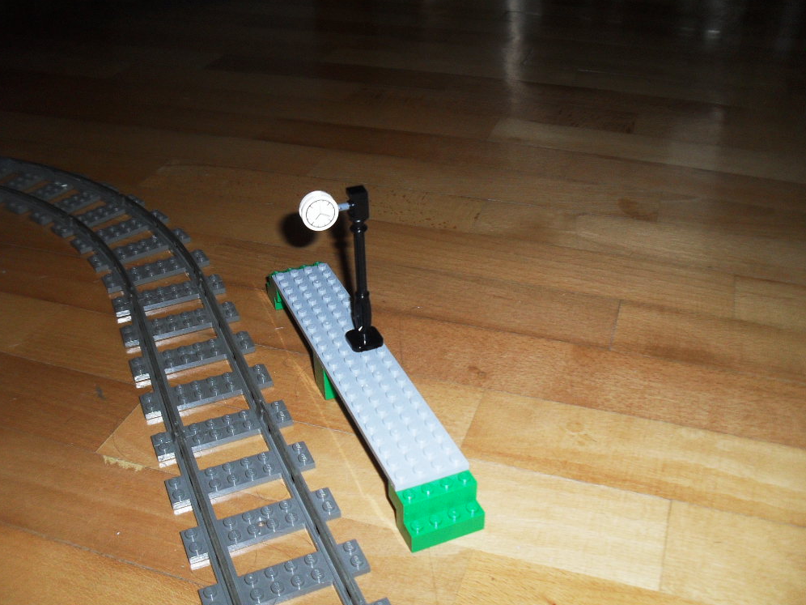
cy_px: 306
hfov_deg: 51.4
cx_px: 404
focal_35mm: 36
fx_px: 838
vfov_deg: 39.7
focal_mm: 6.3
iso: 200
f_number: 3.2
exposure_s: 1/45
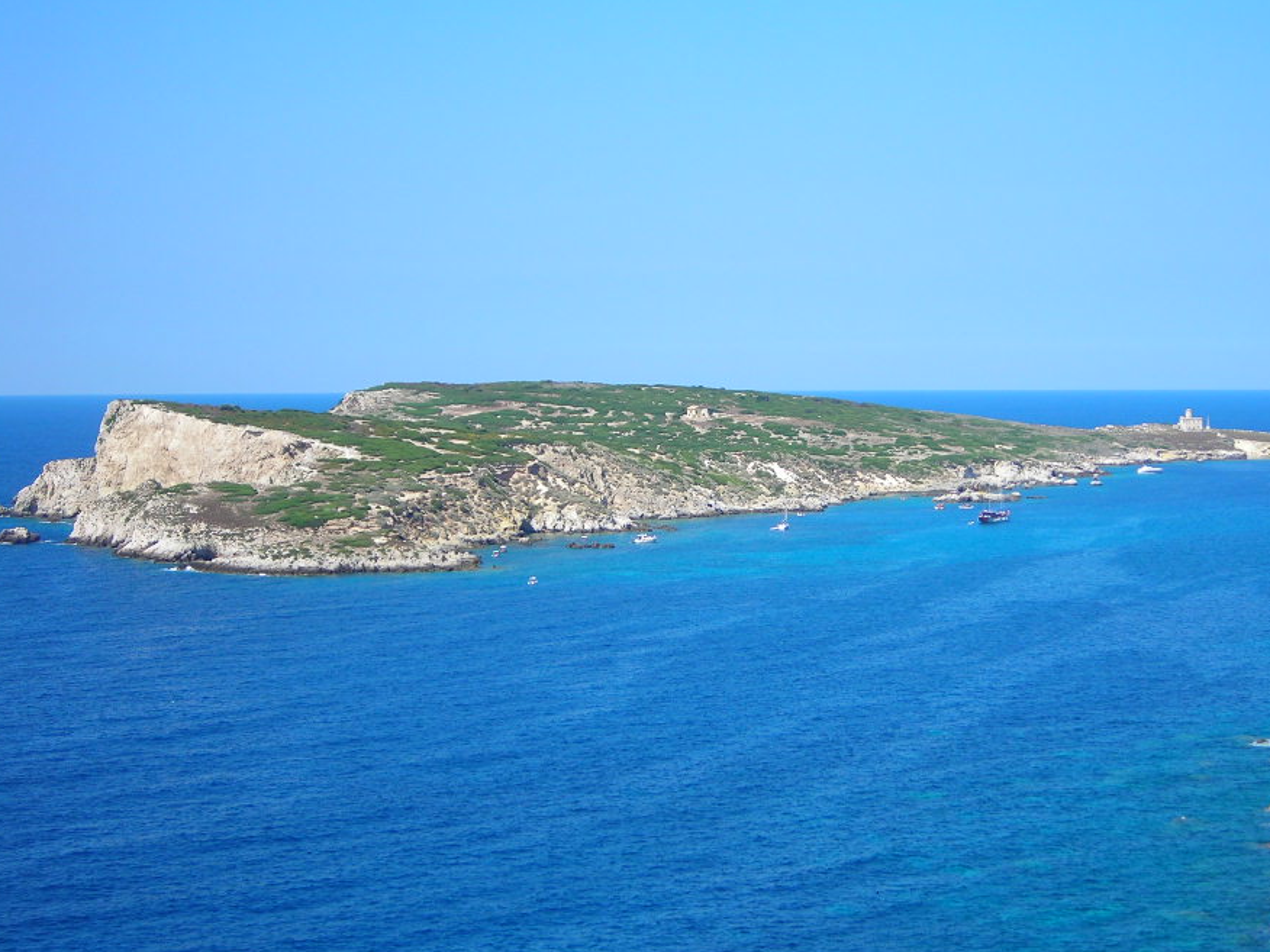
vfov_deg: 19.4
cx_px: 723
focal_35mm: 76
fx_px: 2788
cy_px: 506
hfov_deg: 25.6
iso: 50
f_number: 3.9
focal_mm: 10.8
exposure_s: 1/347
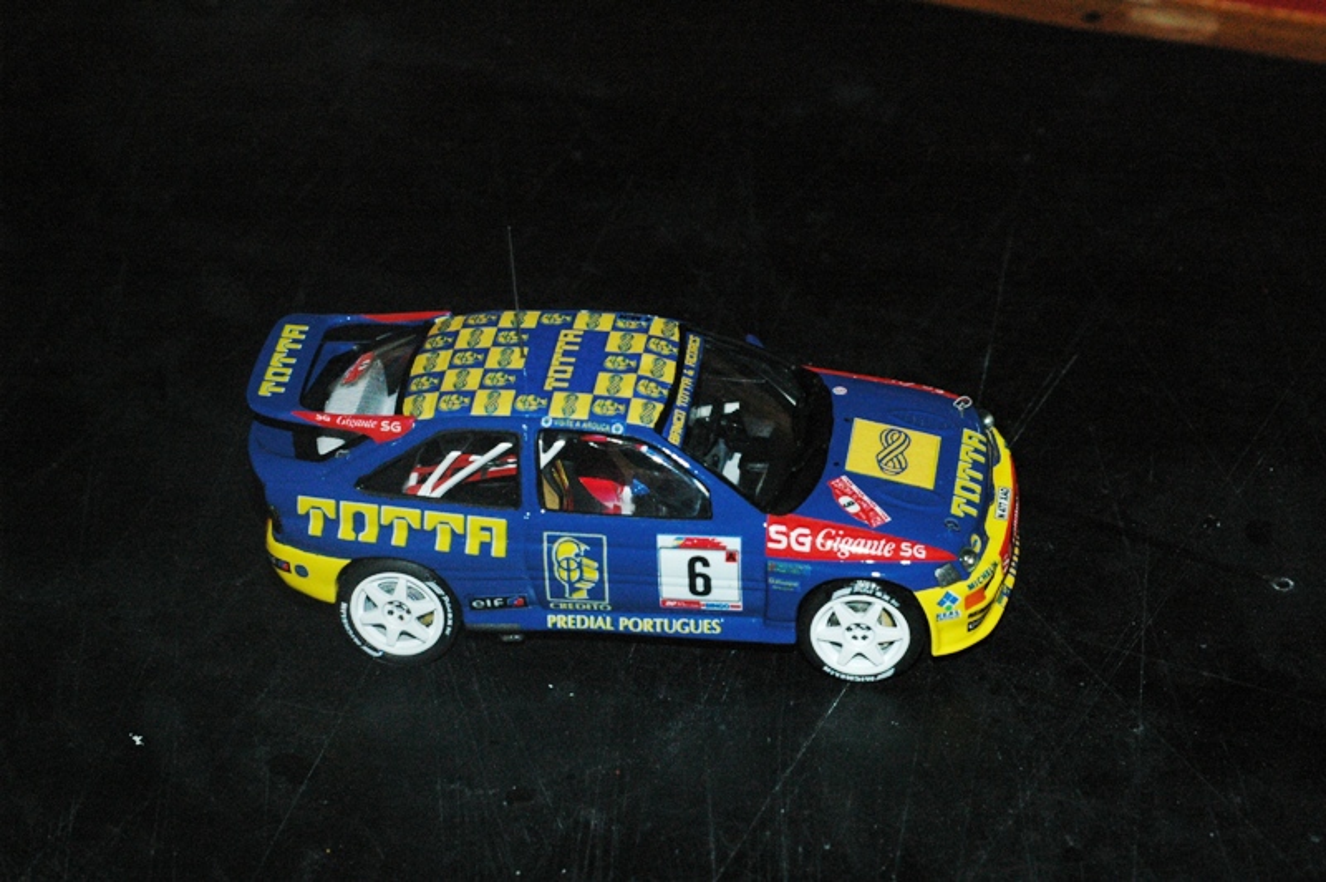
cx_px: 663
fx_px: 3864
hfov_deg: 19.5
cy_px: 441
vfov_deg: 13.0
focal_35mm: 105
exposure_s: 1/125
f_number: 10
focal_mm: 70
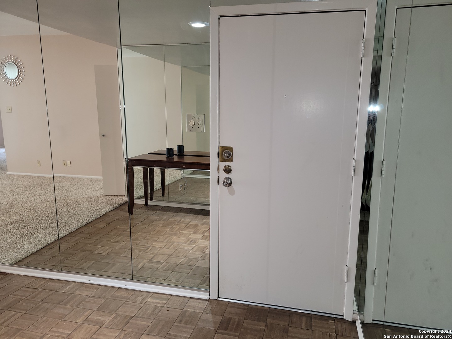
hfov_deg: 67.3
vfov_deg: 53.1
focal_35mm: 26
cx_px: 226
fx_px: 339
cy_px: 170
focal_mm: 5.4
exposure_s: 1/30
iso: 100
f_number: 1.8
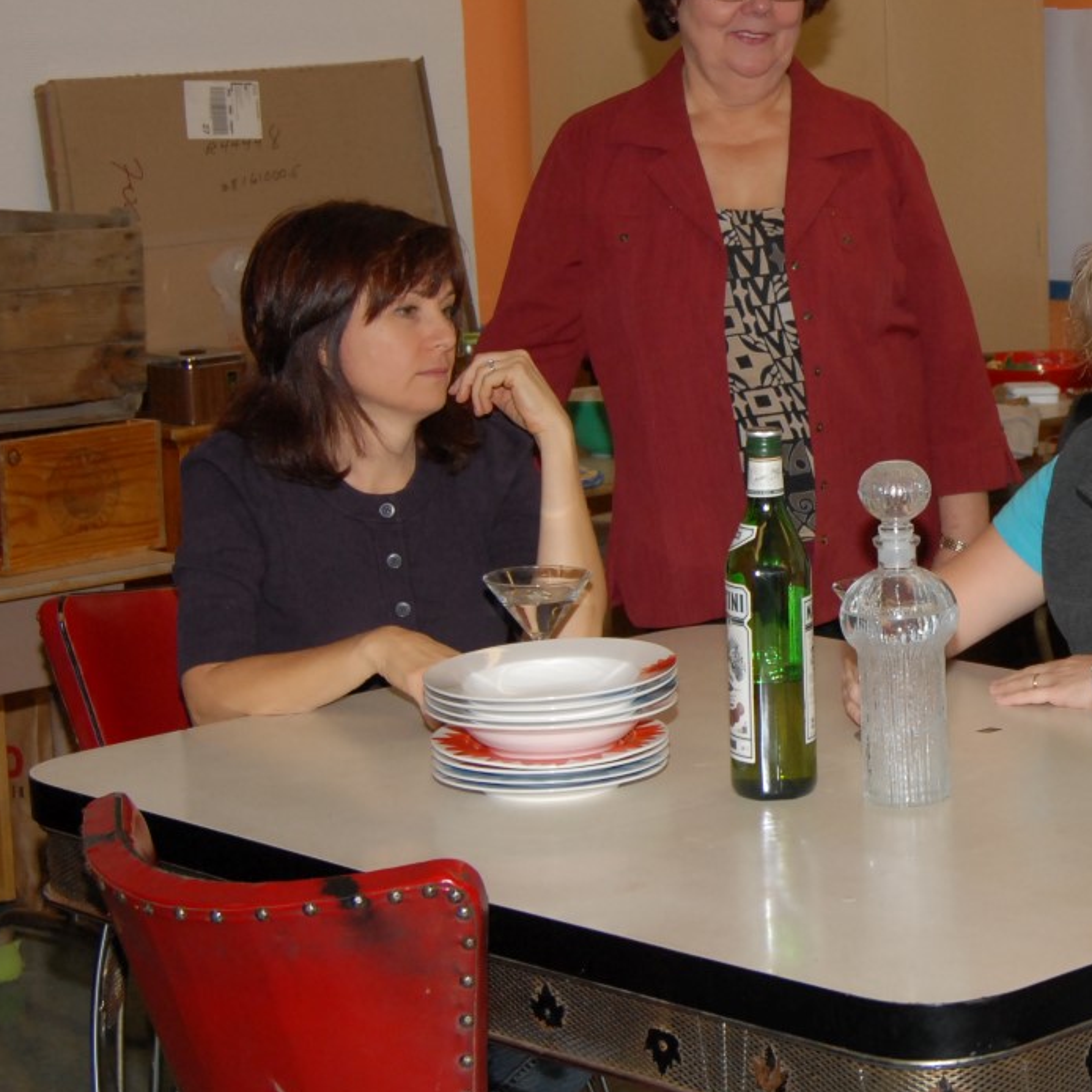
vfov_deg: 19.5
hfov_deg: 18.9
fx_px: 3176
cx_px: 1143
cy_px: 414
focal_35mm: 89
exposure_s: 1/160
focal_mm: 30
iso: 400
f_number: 5.6
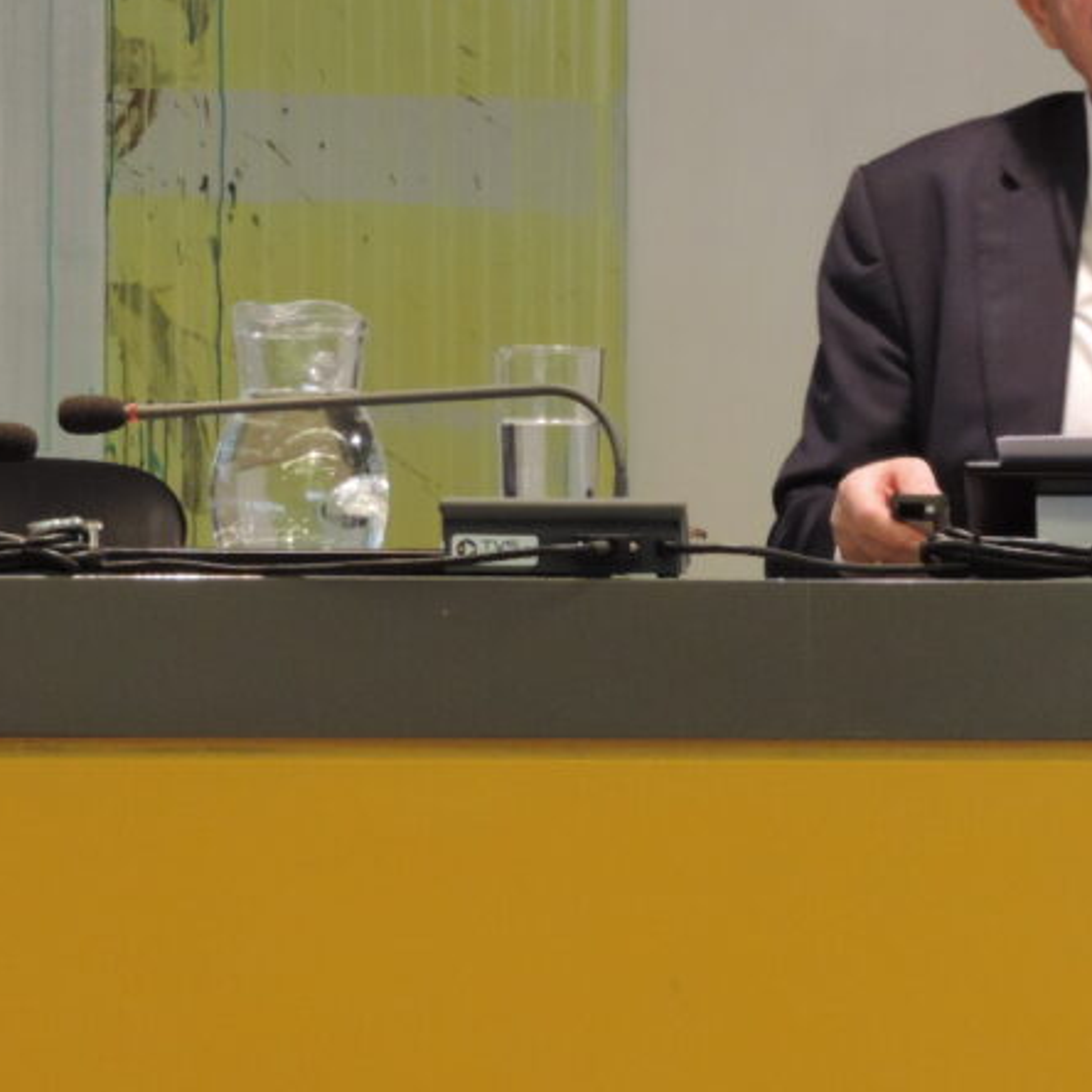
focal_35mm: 214
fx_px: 7638
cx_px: 1062
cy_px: 285
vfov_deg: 8.2
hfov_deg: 8.1
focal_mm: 18.7
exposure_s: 1/25
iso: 560
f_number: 4.2
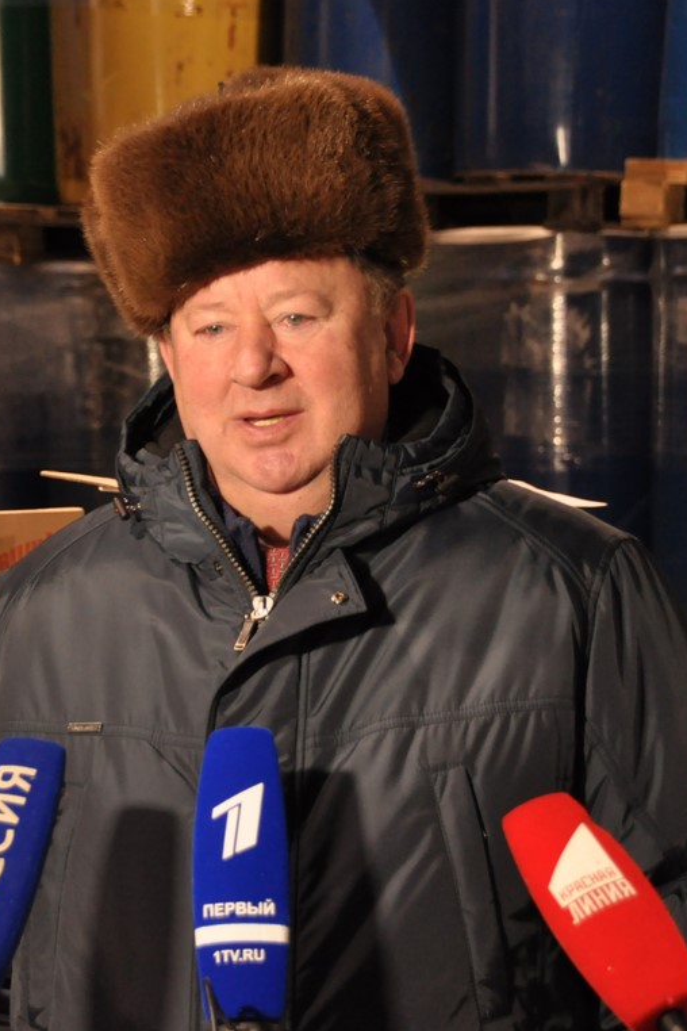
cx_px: 292
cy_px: 514
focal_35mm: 141
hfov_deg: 9.7
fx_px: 4036
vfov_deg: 14.6
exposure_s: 1/30
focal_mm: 62
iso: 1000
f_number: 4.8
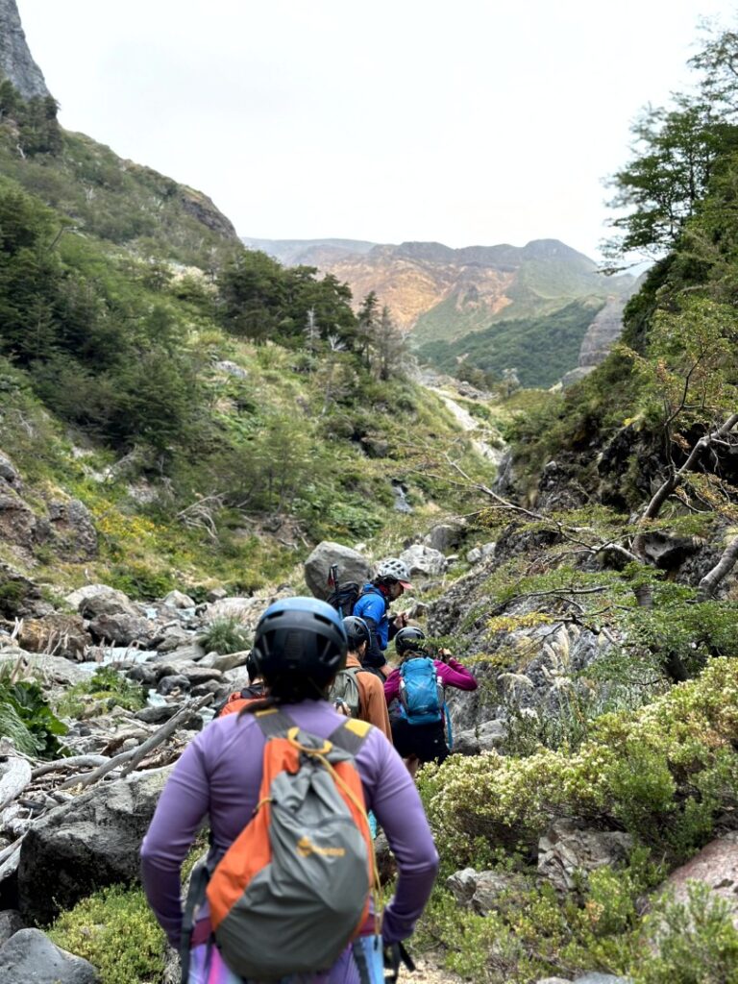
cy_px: 492
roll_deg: -0.7
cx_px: 369
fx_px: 1364
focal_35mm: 48
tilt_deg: +8.1
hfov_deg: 30.3
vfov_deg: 39.7
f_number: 1.78
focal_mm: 6.86
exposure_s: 1/729
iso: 80
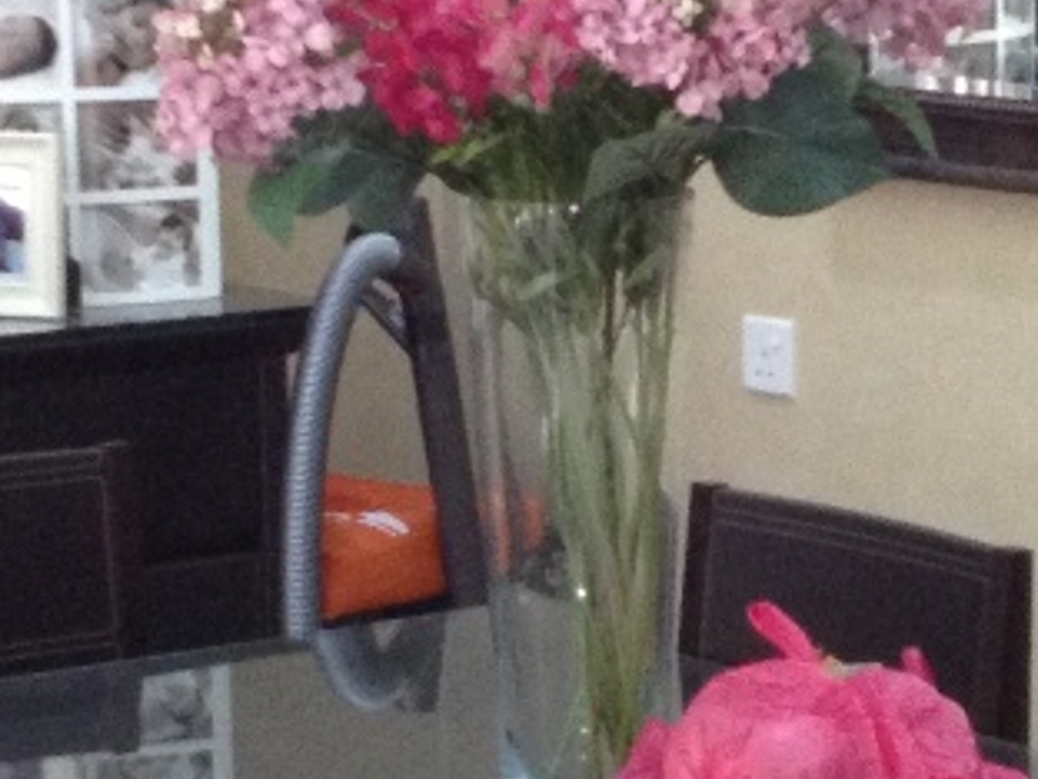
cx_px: 847
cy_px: 613
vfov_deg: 9.0
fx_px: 4948
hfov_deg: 11.9
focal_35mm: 165
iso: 200
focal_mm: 4.28
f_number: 2.4
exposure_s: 1/20
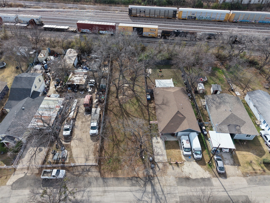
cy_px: 102
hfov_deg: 71.6
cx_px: 135
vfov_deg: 56.8
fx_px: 187
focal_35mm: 24
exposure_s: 1/1000
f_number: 1.8
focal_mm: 8.67
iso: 100
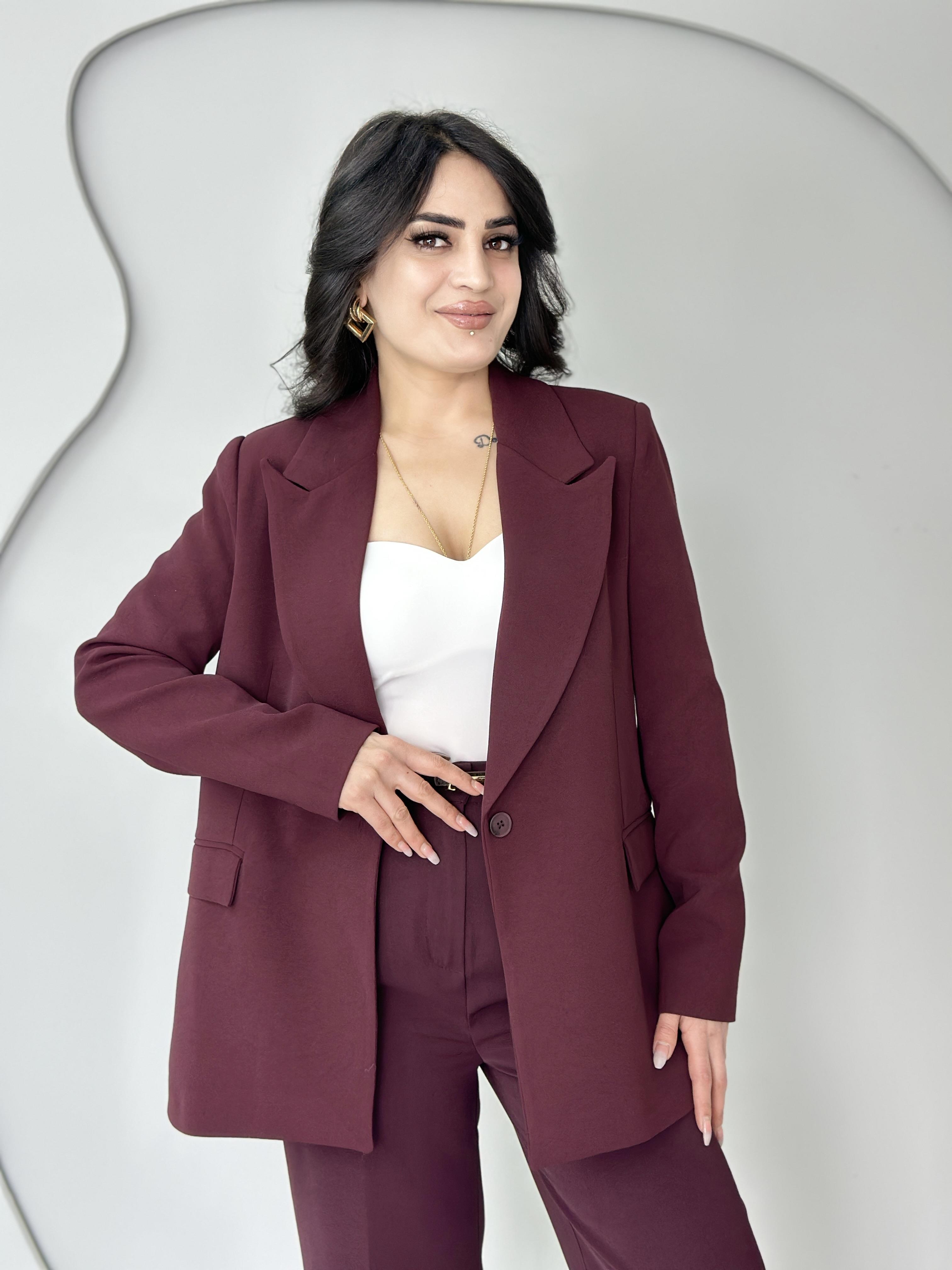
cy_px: 635
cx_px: 476
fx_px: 1760
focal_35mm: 48
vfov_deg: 39.7
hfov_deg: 30.3
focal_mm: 6.86
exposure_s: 1/100
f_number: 1.78
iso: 100
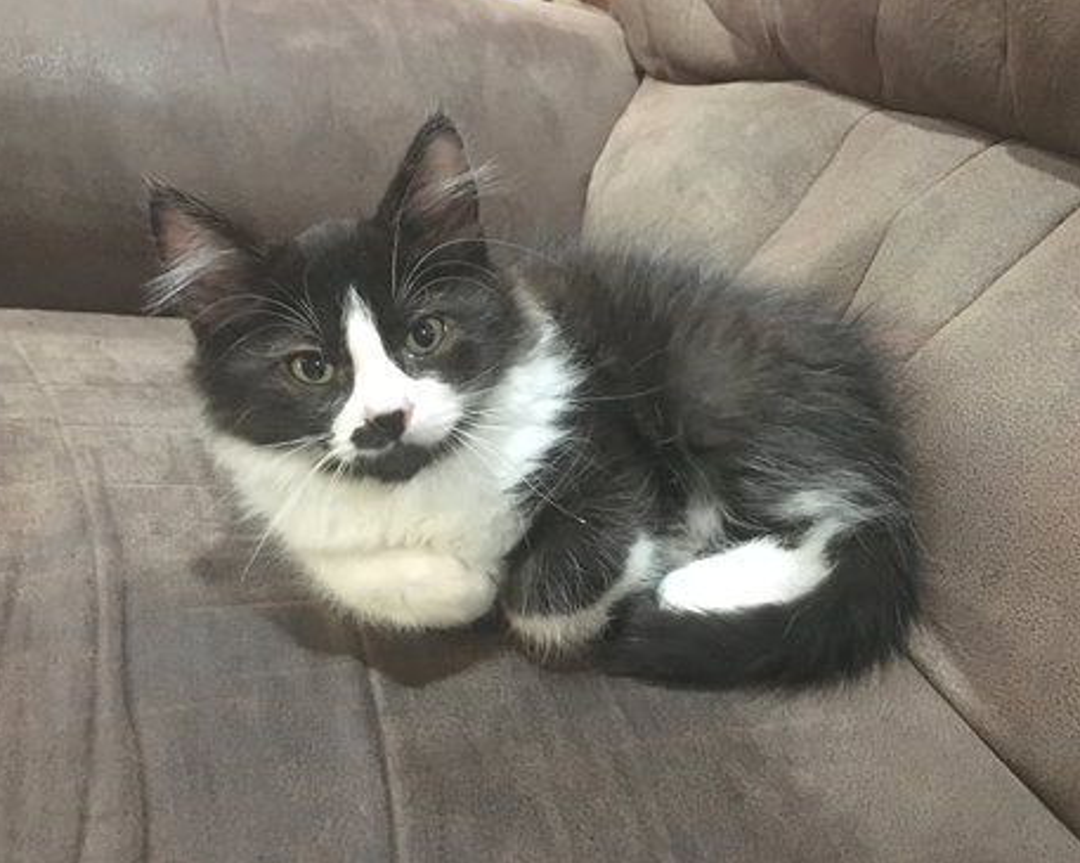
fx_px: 990
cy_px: 424
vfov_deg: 47.1
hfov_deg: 57.2
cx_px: 541
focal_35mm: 31
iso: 400
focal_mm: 4.15
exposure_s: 1/15
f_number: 2.2
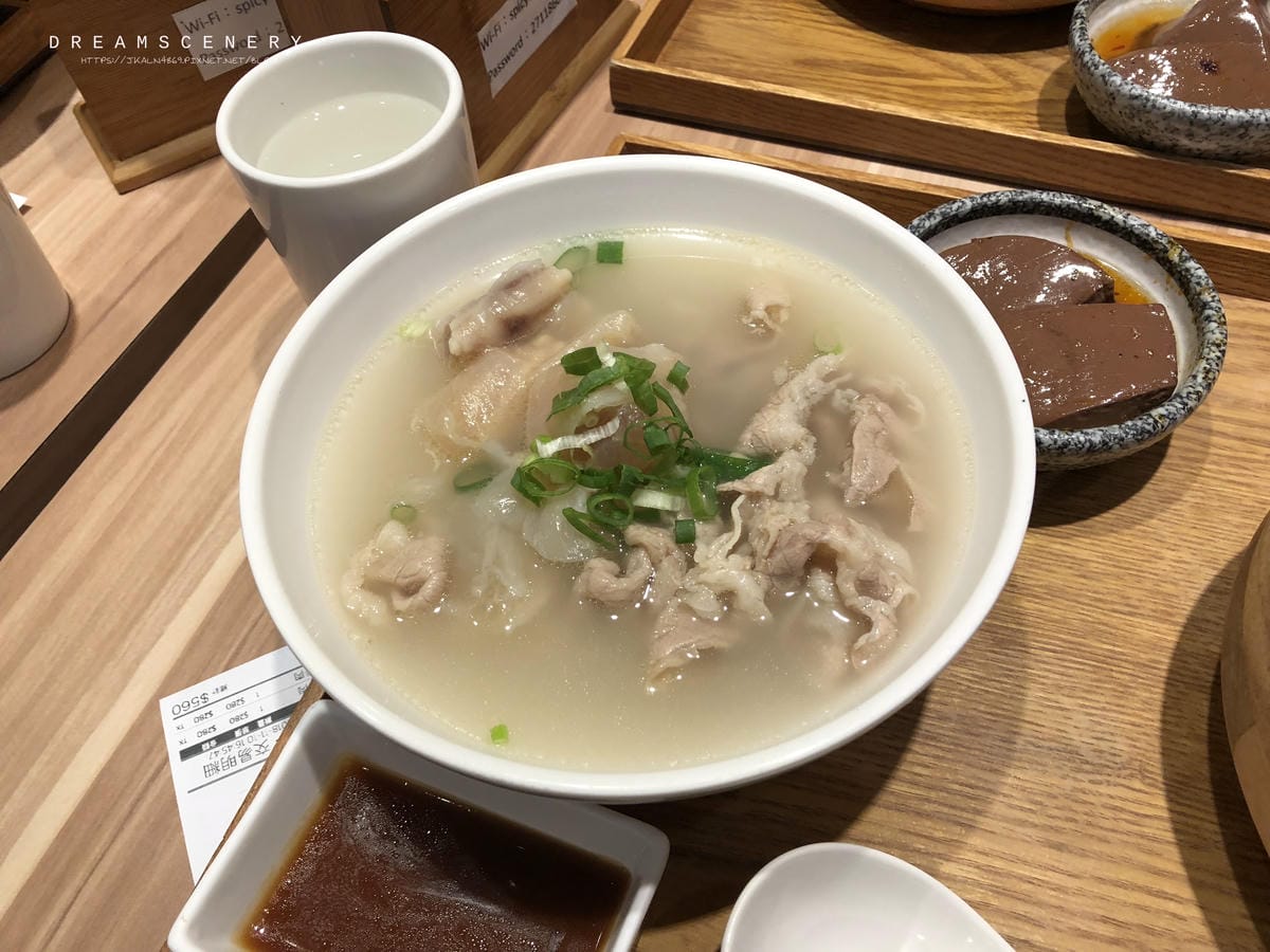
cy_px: 476
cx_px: 635
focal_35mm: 28
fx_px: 1027
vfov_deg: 49.7
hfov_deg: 63.4
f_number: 1.8
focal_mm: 3.99
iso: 25
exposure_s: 1/30
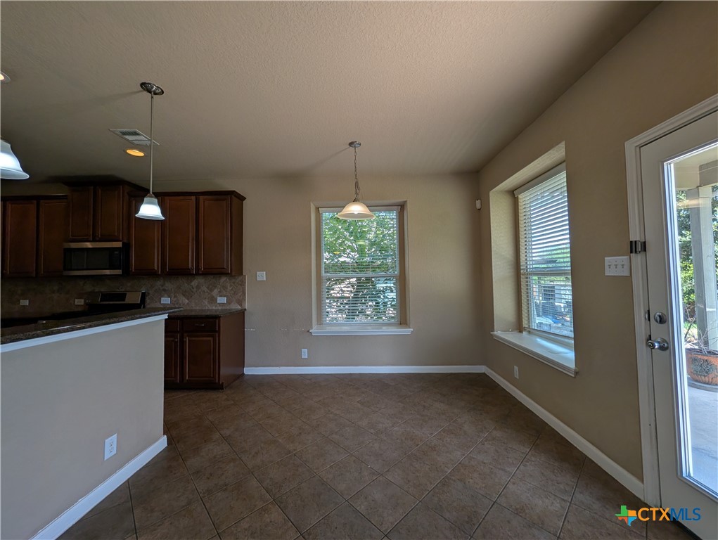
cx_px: 359
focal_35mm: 12
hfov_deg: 110.5
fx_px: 249
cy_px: 270
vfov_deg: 94.6
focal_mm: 2.02
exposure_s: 1/329
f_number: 1.7
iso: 51
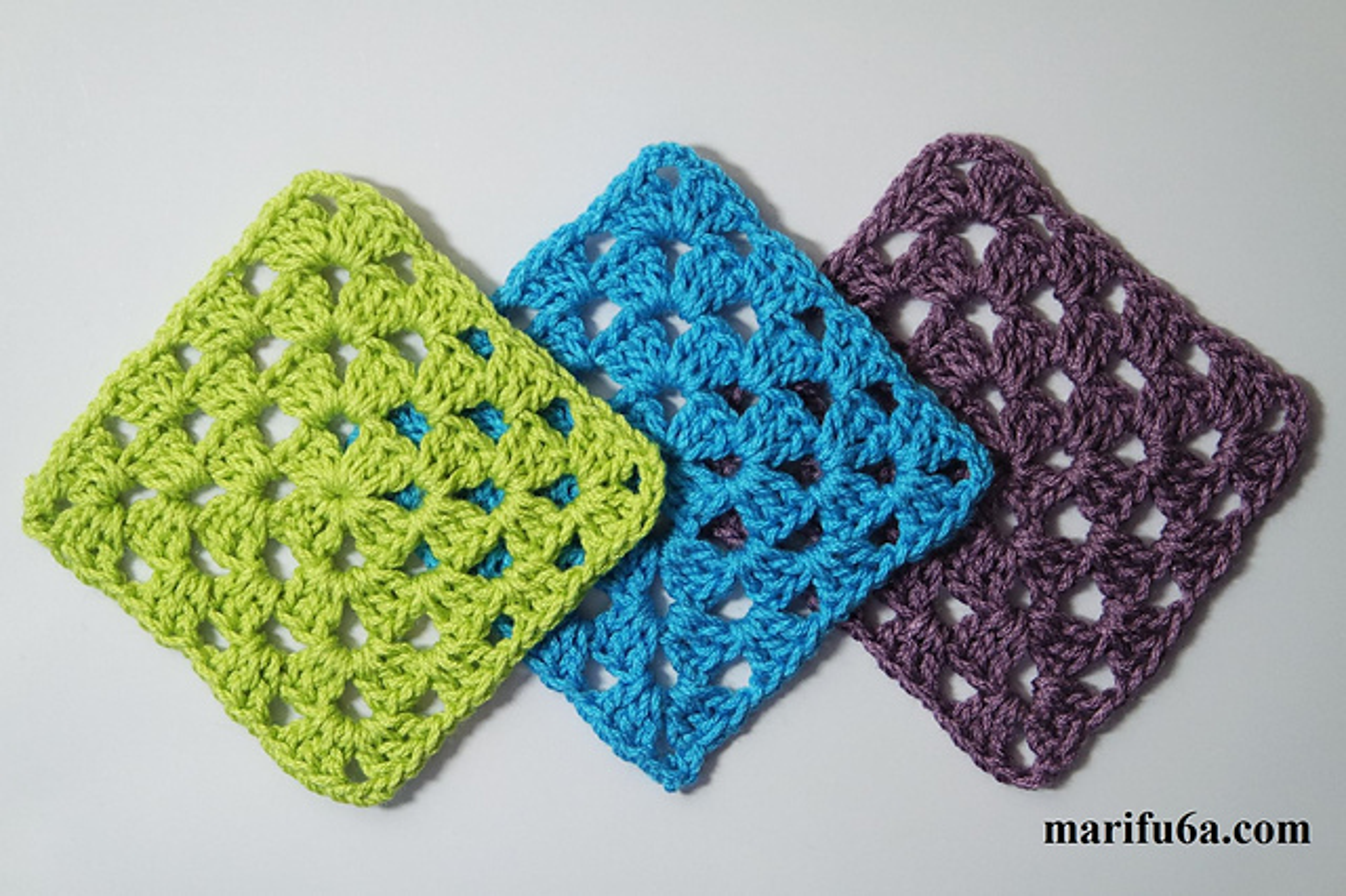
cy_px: 448
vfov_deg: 17.7
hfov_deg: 26.3
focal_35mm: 77
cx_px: 673
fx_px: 2877
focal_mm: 50
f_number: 5.6
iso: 400
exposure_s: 1/80
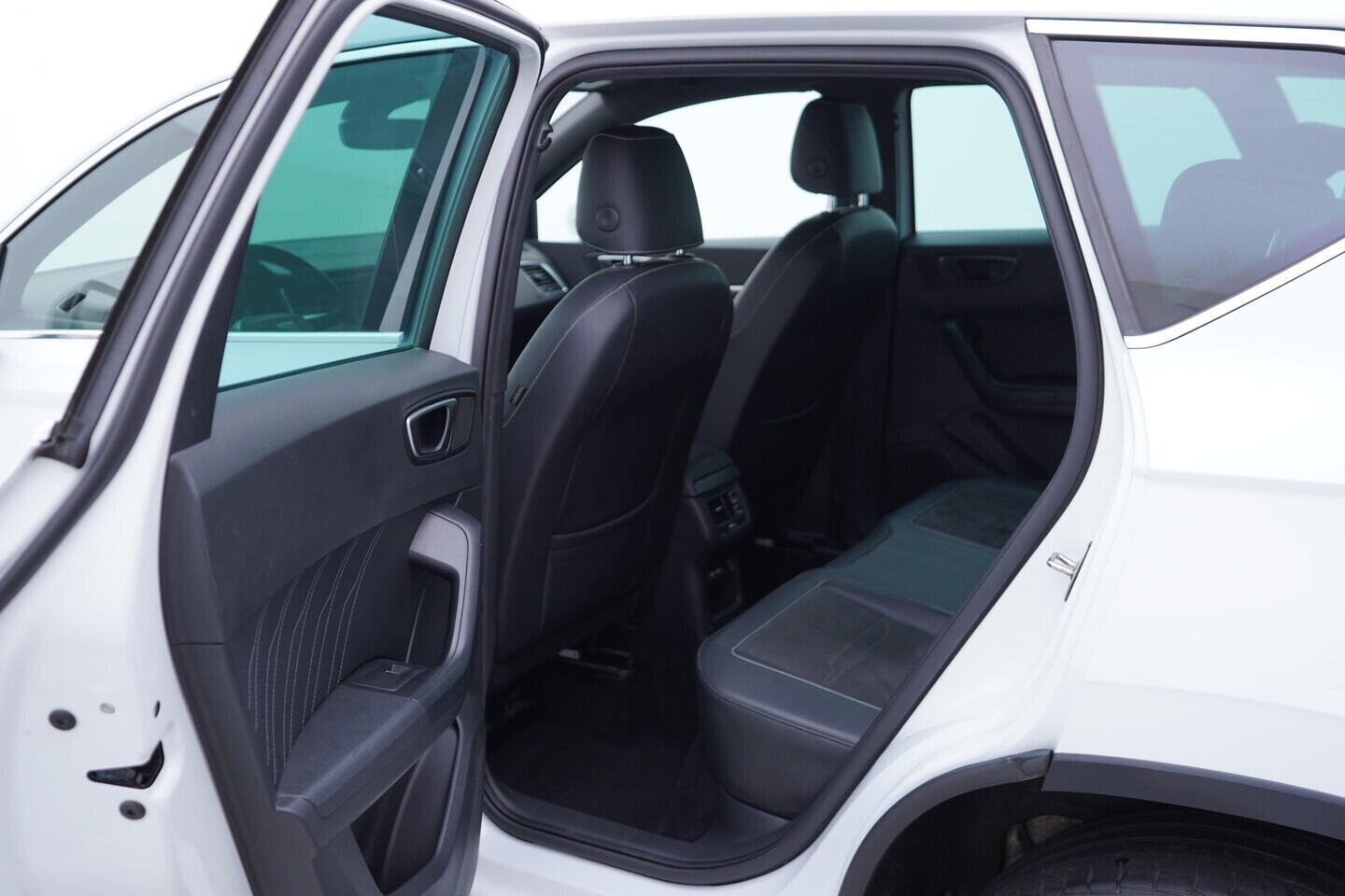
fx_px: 1345
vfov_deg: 36.9
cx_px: 672
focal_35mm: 36
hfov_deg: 53.1
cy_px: 448
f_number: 3.2
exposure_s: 1/50
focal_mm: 24
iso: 125
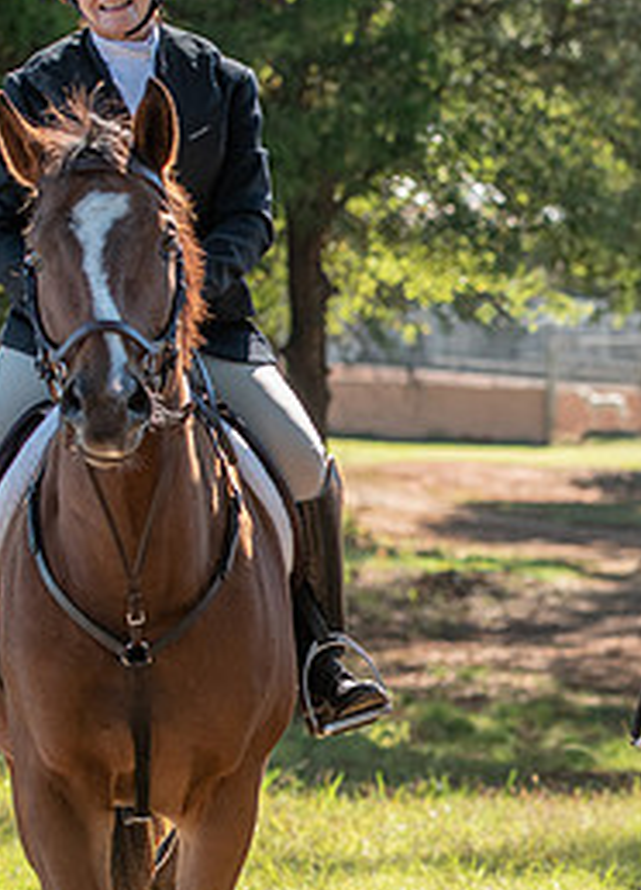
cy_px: 606
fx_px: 6308
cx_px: 847
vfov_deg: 8.1
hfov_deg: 5.8
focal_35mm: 249
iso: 280
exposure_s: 1/320
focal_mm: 82
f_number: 4
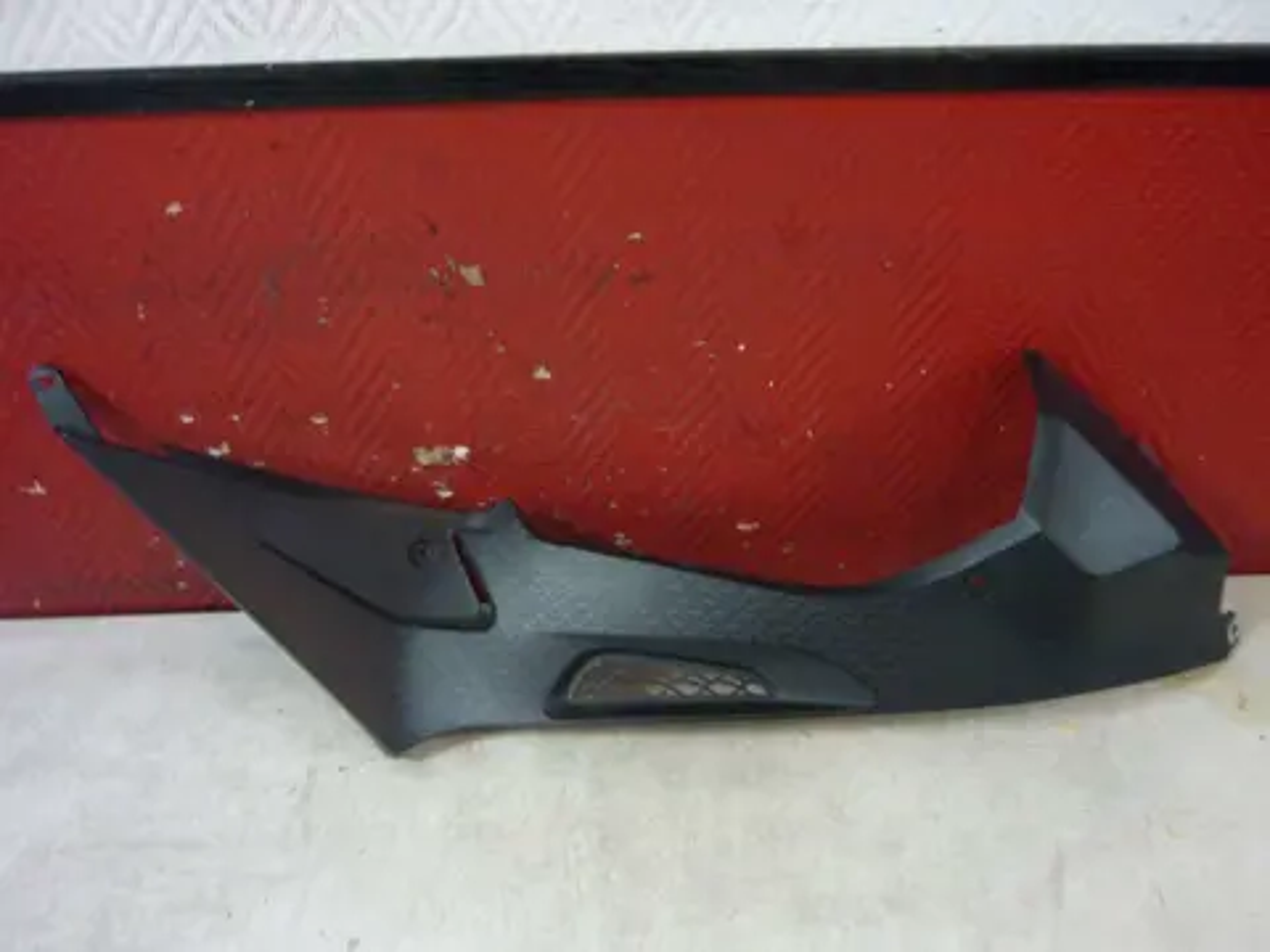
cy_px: 476
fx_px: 1211
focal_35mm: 33
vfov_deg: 42.9
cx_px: 635
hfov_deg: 55.4
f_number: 2.8
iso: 400
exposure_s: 1/8
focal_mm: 5.5
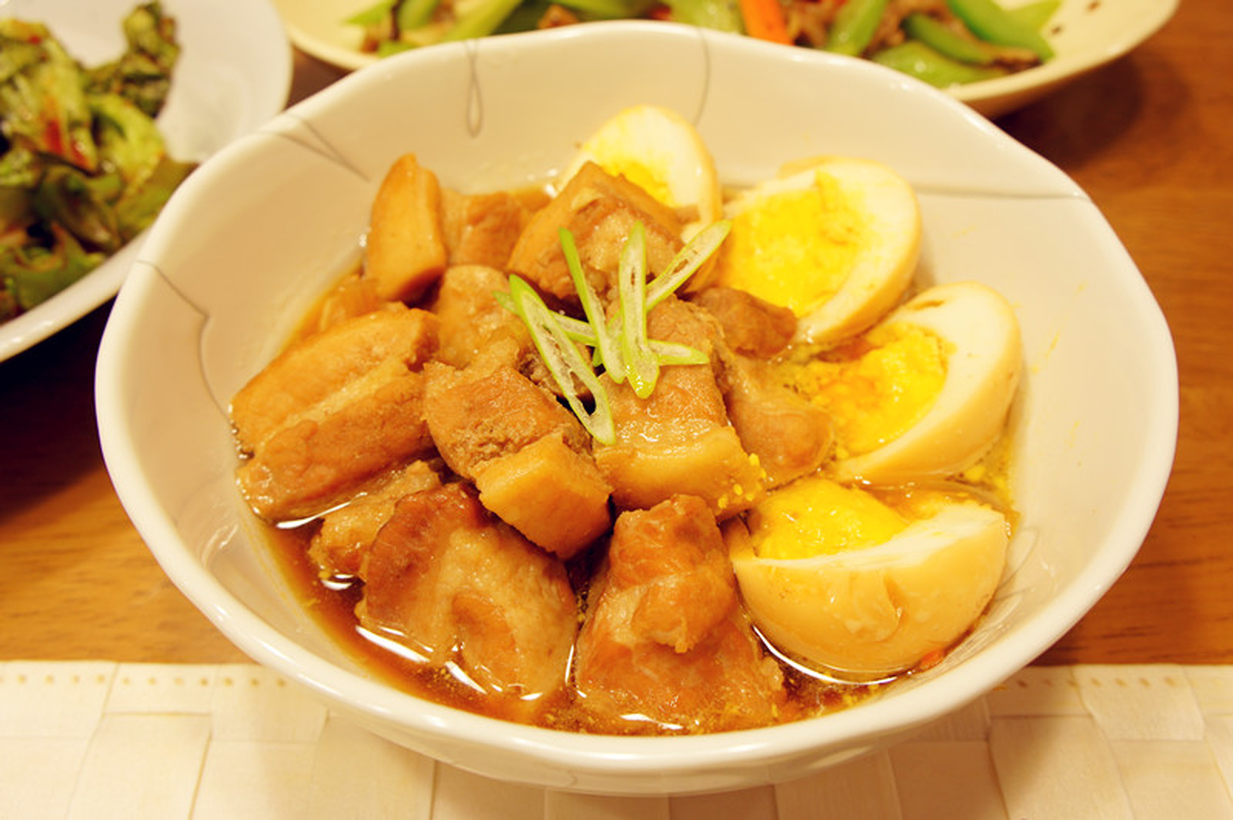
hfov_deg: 62.0
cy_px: 410
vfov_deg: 43.5
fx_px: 1027
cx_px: 616
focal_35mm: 30
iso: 200
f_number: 6.3
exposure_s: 1/5
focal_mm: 20
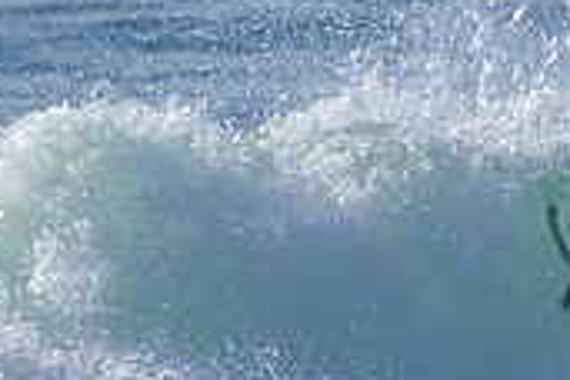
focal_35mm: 2719
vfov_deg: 0.5
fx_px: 43047
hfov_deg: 0.8
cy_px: 228
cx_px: 890
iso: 560
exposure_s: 1/2000
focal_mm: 800
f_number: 11
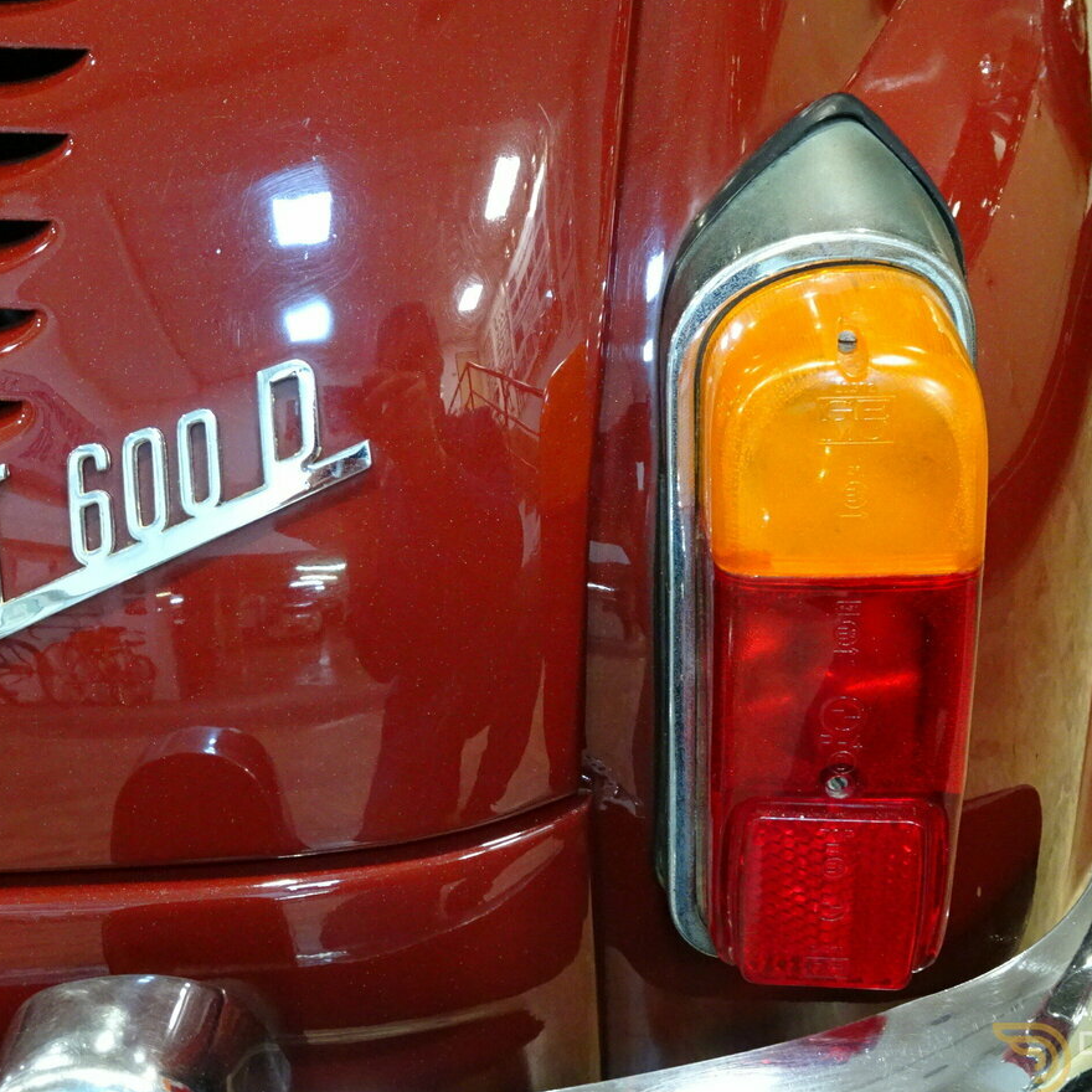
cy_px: 550
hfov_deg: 40.8
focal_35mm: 41
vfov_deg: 40.9
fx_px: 1463
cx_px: 447
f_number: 4
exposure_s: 1/13
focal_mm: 5.79
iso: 800
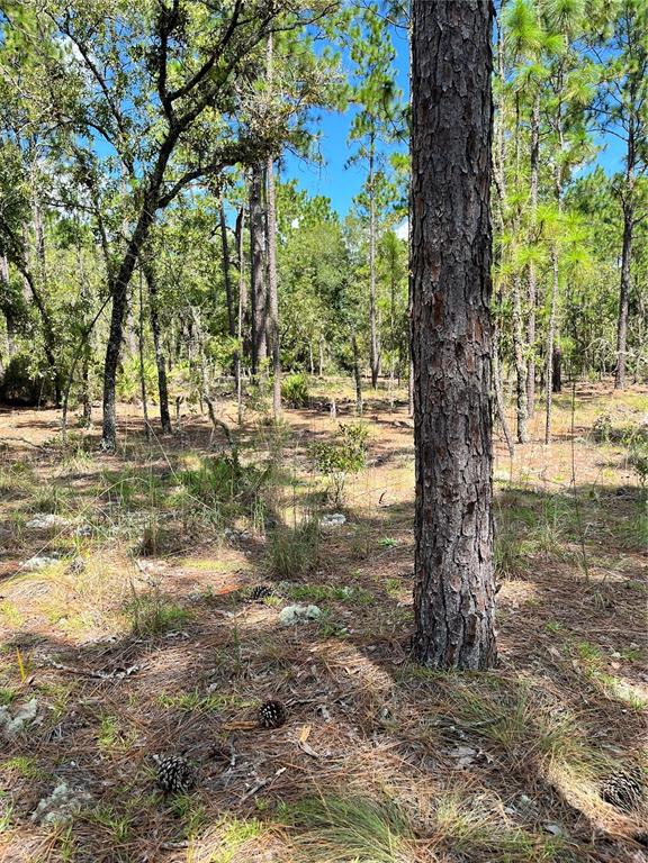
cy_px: 432
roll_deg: +1.1
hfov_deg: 53.1
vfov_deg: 67.3
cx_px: 324
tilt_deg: -6.8
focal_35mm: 26
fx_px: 649
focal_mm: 5.1
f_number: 1.6
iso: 50
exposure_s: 1/943
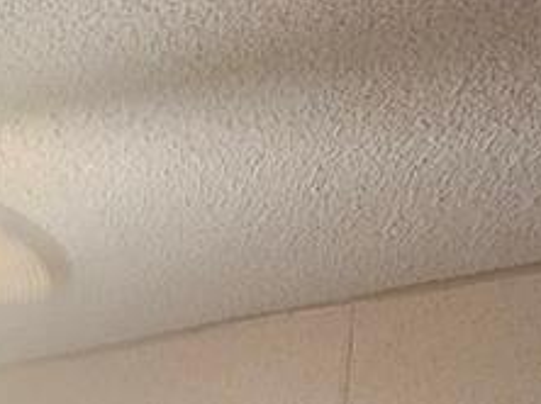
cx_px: -246
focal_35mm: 60
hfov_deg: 25.3
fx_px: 937
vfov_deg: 17.4
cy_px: 810
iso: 400
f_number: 2.2
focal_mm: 2.2
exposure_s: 1/30
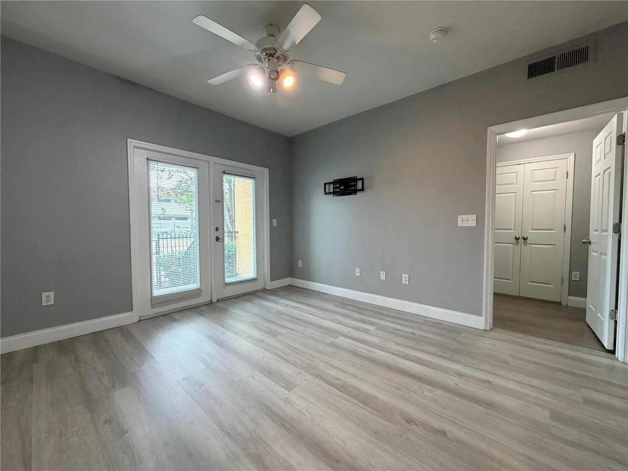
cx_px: 314
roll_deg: +0.6
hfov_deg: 102.1
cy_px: 236
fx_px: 254
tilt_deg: -2.9
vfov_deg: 85.7
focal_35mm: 14
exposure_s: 1/60
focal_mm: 2.22
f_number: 2.2
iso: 160
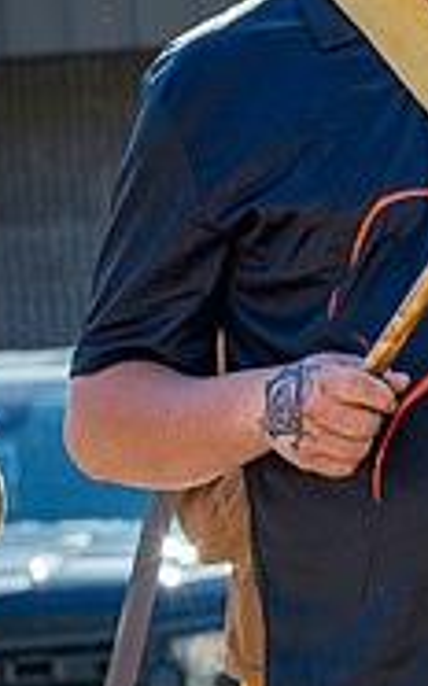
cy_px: 266
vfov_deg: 4.7
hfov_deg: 2.9
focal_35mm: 445
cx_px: 498
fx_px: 8318
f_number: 8
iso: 640
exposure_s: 1/500
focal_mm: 120
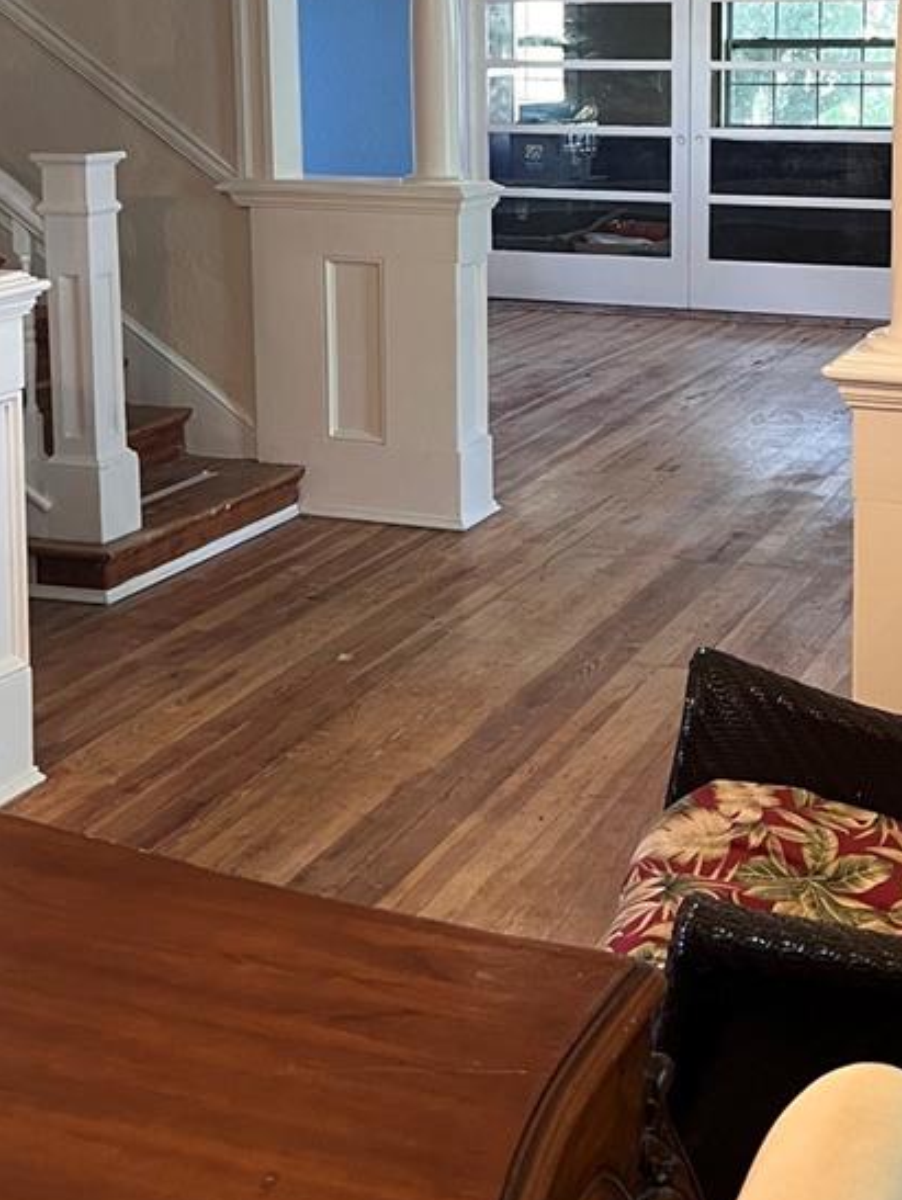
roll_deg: +0.5
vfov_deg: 33.0
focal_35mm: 57
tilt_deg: -6.7
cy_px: 268
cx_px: 562
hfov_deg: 25.6
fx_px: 1978
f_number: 1.5
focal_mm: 5.7
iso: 250
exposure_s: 1/60
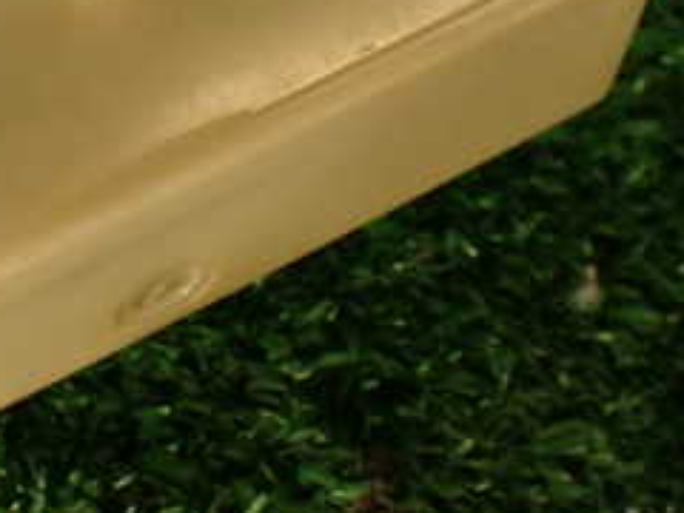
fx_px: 1581
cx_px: 40
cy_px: 77
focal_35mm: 80
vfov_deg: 18.2
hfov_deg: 23.6
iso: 100
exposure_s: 1/100
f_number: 3.2
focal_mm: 5.79
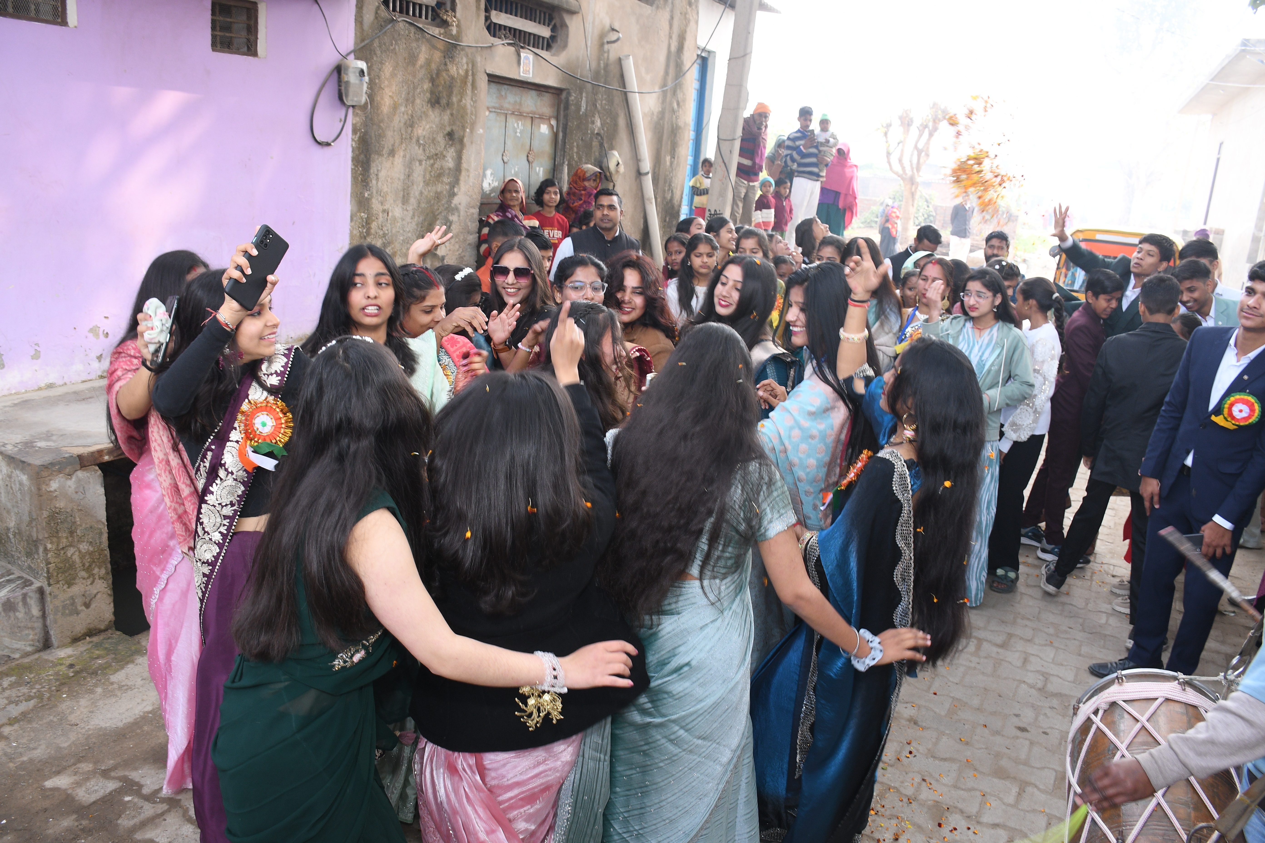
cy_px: 422
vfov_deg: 47.9
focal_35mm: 27
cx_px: 632
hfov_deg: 67.4
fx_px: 949
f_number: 5
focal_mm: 18
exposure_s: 1/160
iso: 500
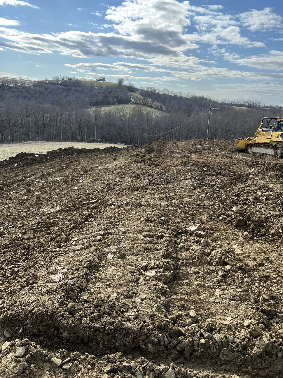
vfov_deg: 67.3
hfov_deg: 53.1
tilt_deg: -16.9
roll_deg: -5.3
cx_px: 142
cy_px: 189
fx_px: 283
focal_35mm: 26
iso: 50
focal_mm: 5.7
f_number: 1.5
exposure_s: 1/2208
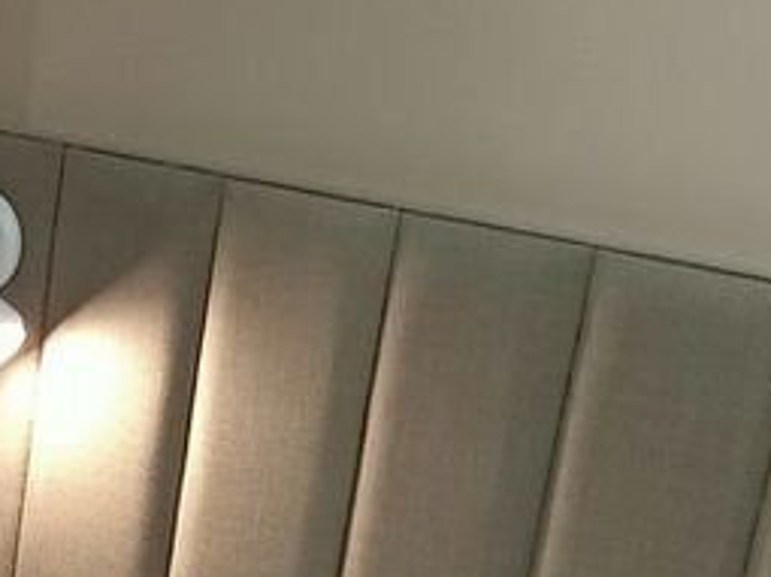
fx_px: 2939
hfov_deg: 14.2
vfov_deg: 10.5
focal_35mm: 132
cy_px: 1054
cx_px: -296
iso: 337
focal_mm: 3.65
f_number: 2.2
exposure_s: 1/33.3
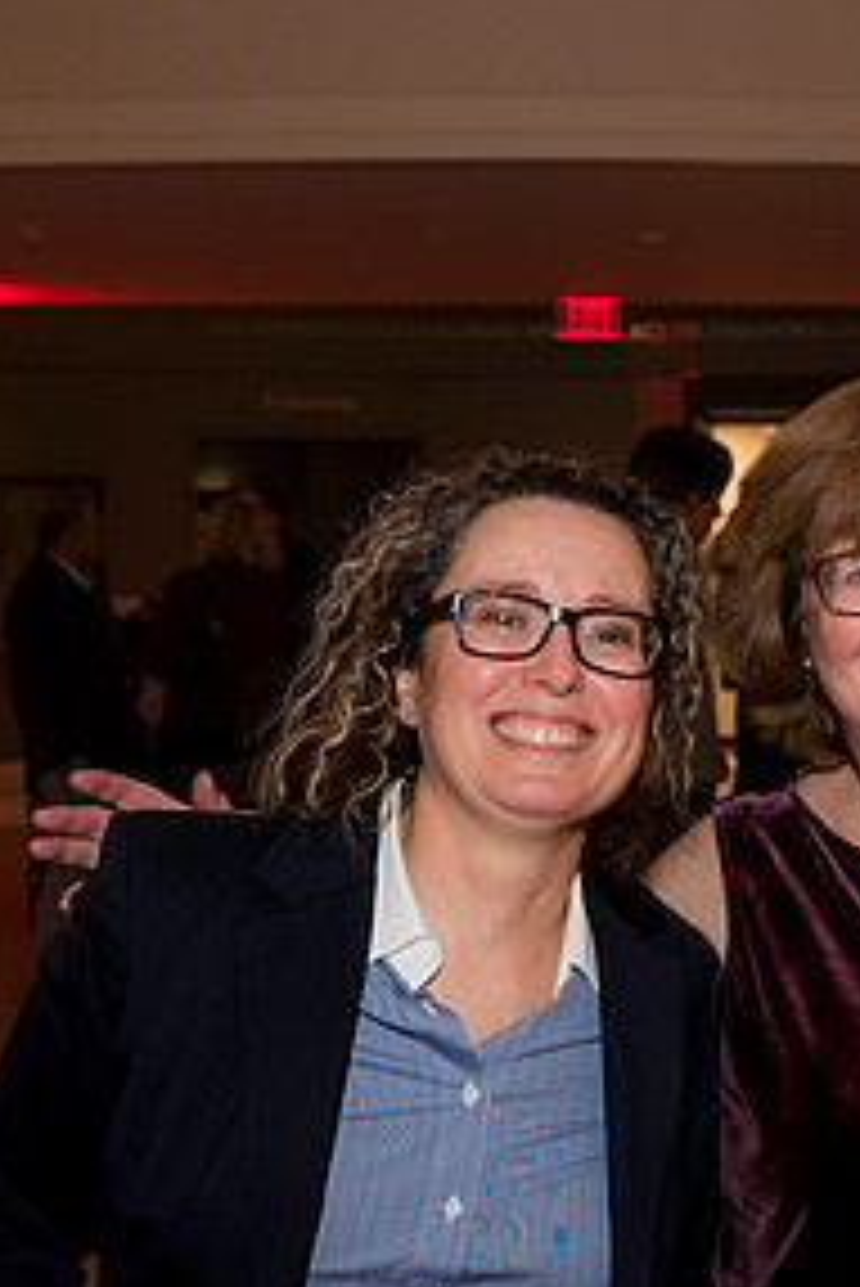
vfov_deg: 24.7
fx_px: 2935
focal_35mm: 82
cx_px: 808
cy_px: 744
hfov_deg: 16.4
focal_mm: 31
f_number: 5
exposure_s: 1/50
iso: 800
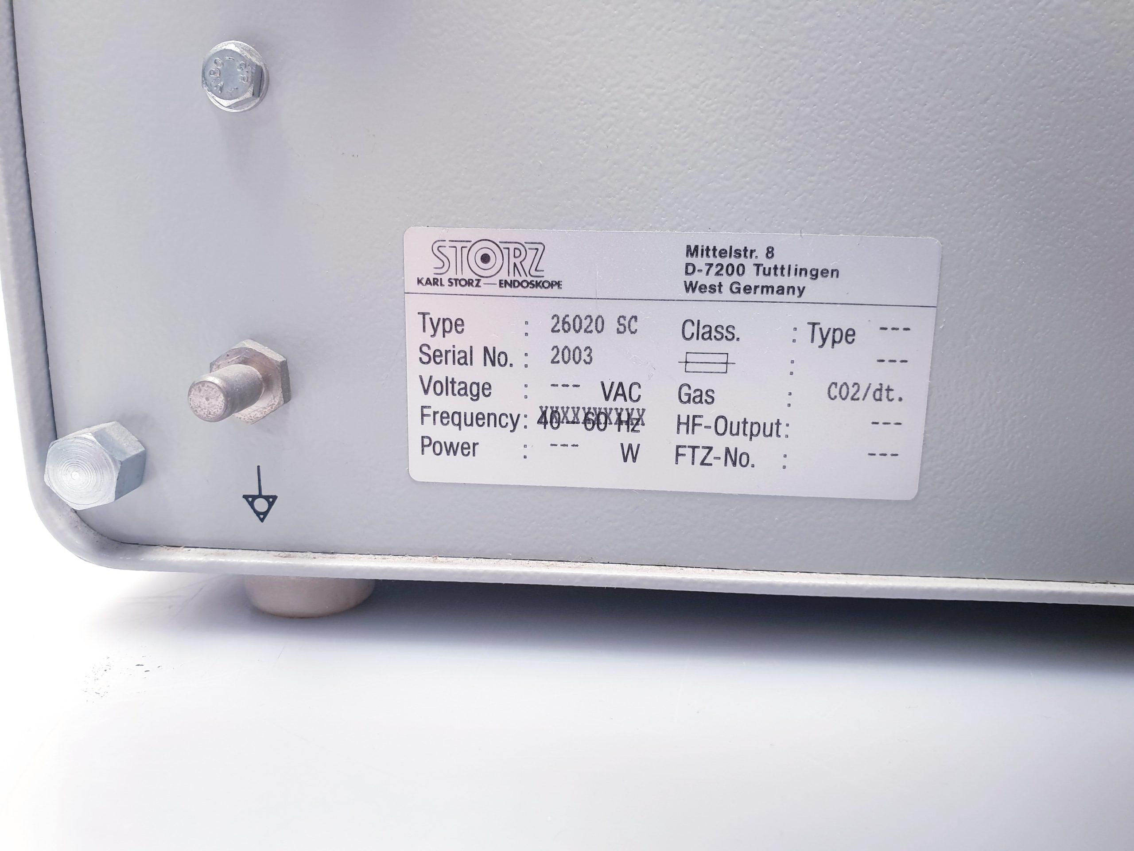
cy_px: 426
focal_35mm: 26
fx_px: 852
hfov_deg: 67.3
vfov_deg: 53.1
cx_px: 567
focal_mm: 4.3
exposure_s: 1/50
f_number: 2.4
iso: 125
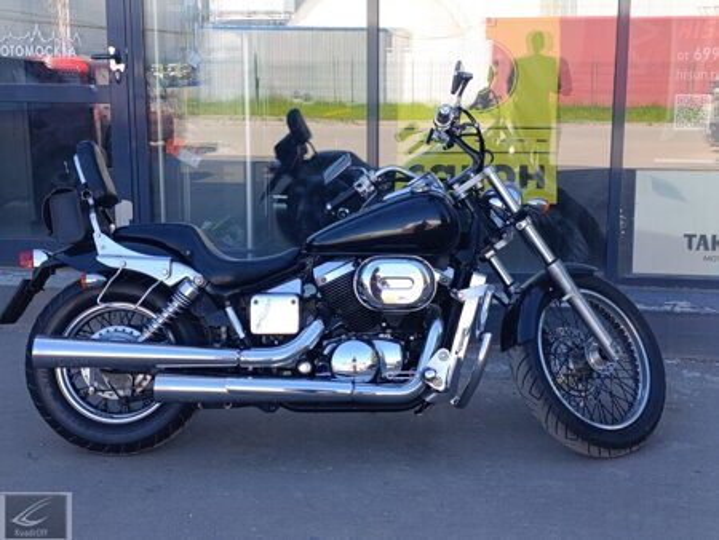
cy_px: 270
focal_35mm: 46
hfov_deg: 41.2
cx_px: 360
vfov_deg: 31.5
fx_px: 956
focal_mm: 6.11
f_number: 1.65
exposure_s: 1/109
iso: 50
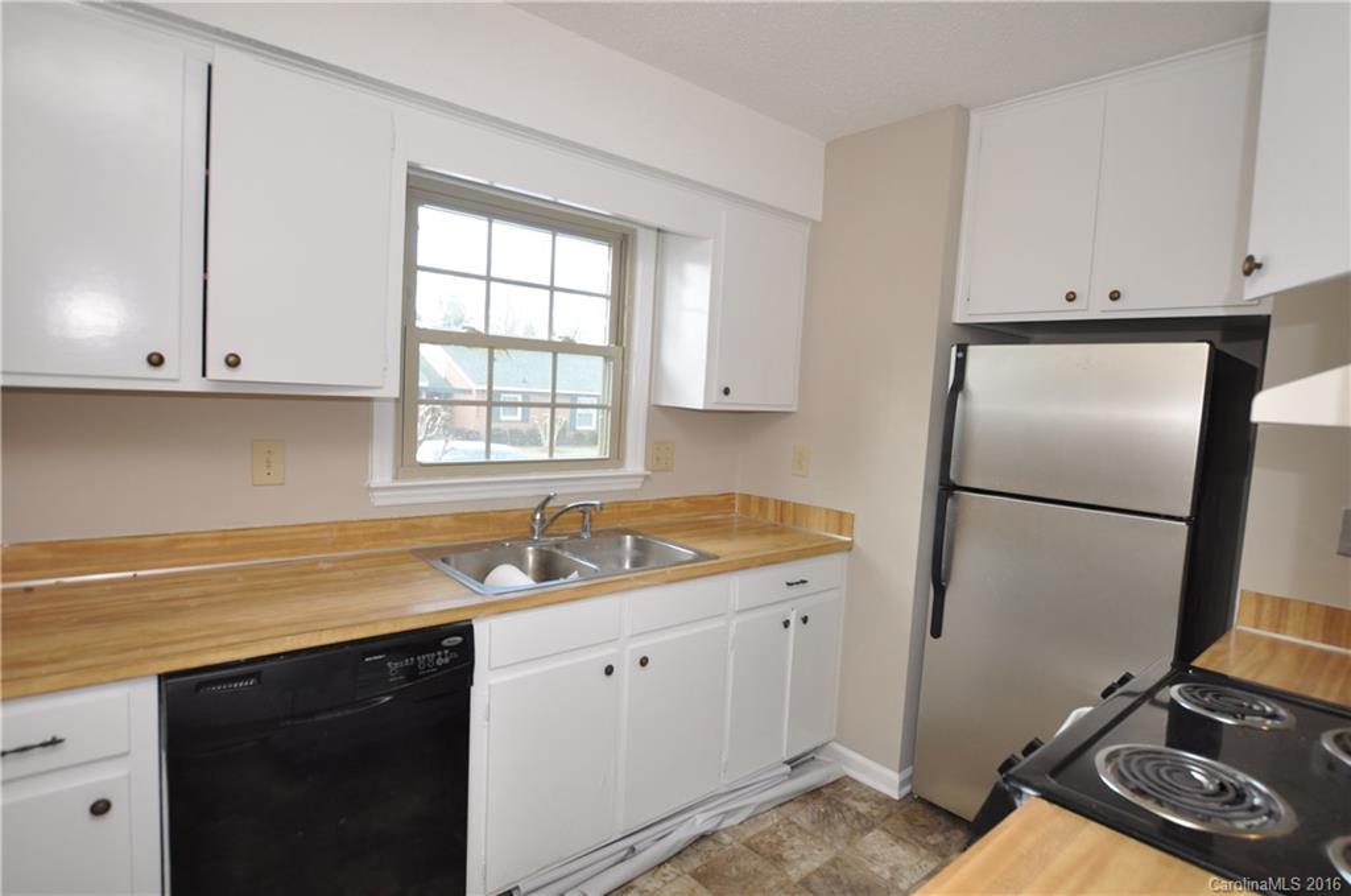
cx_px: 676
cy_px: 448
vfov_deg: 67.2
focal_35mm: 18
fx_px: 674
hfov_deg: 90.1
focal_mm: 12
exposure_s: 1/60
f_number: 5
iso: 400
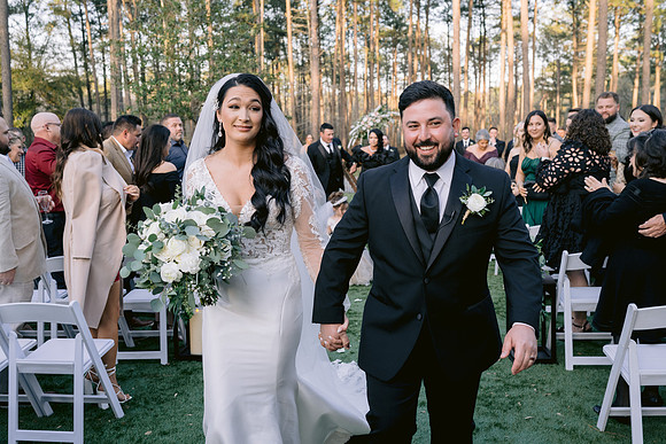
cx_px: 333
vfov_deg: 37.9
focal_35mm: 35
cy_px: 222
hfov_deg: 54.4
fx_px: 648
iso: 400
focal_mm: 35
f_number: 5
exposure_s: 1/200
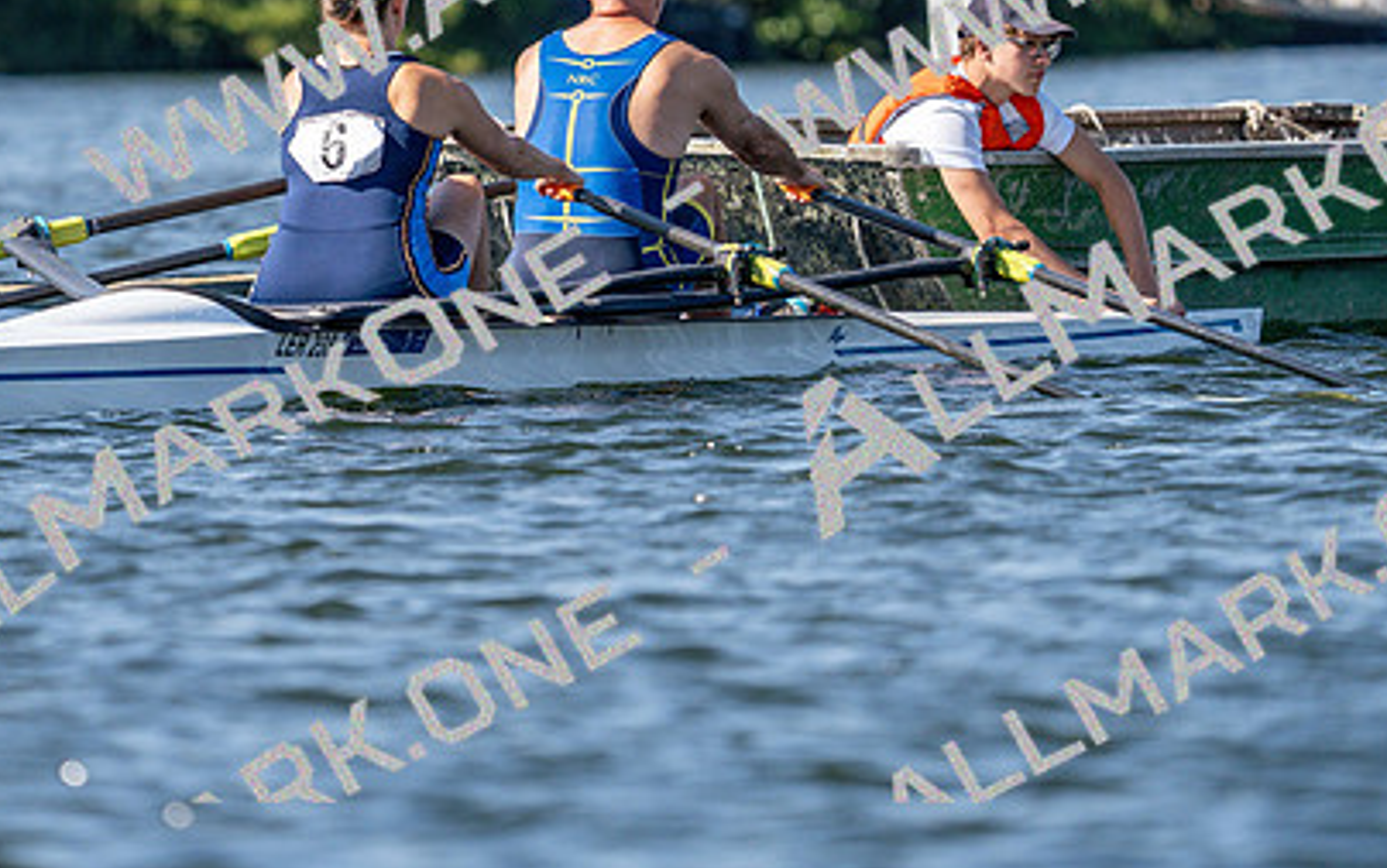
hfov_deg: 3.8
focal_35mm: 547
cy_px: 214
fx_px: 20688
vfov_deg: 2.4
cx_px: 508
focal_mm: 374
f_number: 6.3
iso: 400
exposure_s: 1/1600
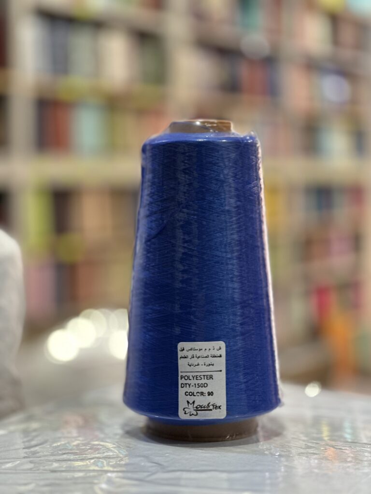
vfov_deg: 25.3
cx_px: 186
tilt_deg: -2.5
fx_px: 1100
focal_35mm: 77
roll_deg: -1.0
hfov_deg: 19.1
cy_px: 247
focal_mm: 9
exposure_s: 1/33
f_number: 2.8
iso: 160
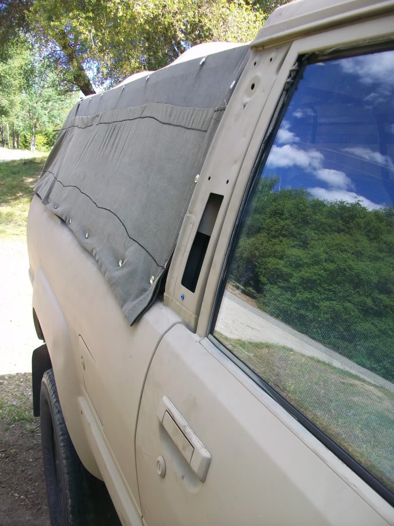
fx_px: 486
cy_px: 263
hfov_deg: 44.2
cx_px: 197
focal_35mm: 32
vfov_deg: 56.8
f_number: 2.8
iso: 64
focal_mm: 5.7
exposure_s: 1/160
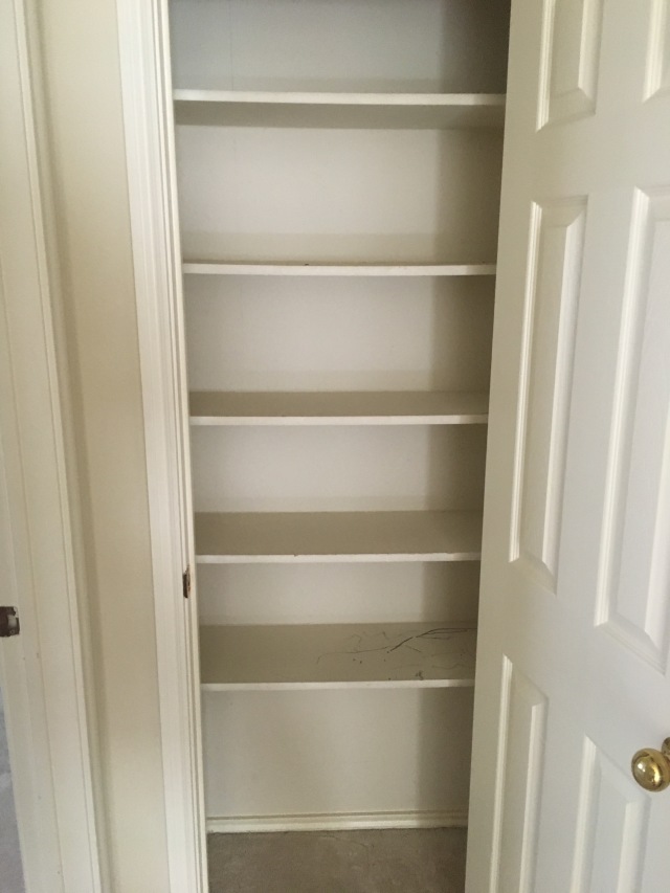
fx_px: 748
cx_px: 335
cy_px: 446
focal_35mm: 29
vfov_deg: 61.7
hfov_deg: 48.2
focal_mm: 4.15
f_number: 2.2
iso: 200
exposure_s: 1/15
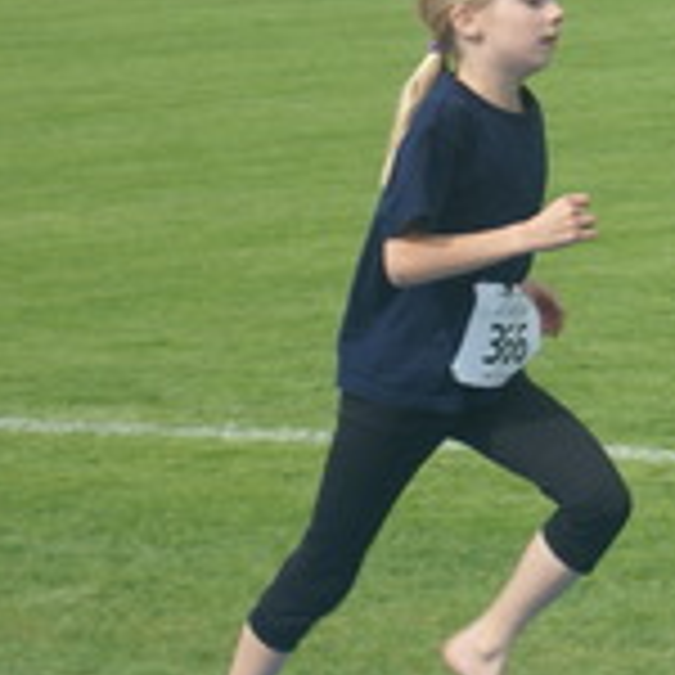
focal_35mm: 322
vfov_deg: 5.4
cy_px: 346
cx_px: 1094
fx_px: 7104
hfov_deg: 5.4
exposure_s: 1/320
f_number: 6.3
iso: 100
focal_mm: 70
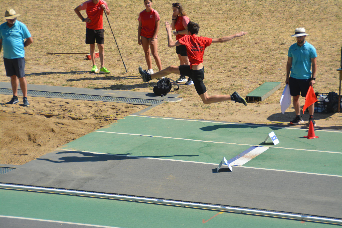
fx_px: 1354
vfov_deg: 9.6
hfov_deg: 14.4
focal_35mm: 142
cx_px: 171
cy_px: 114
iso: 400
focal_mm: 95
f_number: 6.3
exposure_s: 1/1600
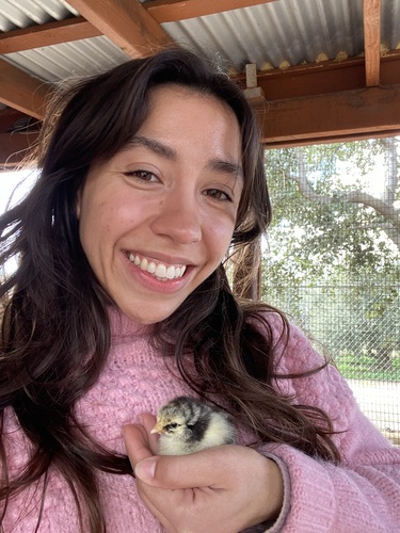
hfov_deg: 46.8
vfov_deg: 60.0
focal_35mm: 30
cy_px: 266
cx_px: 200
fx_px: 462
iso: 80
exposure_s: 1/60
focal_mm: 2.71
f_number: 2.2
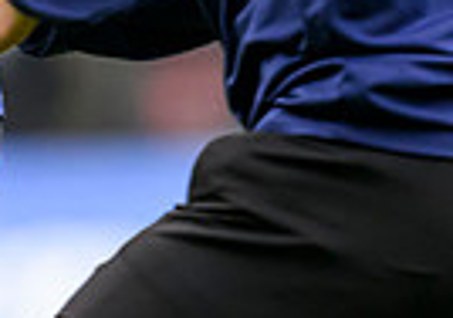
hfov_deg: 0.7
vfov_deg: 0.5
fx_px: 36382
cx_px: -147
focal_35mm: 2845
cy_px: -432
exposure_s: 1/1250
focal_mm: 560
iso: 3200
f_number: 4
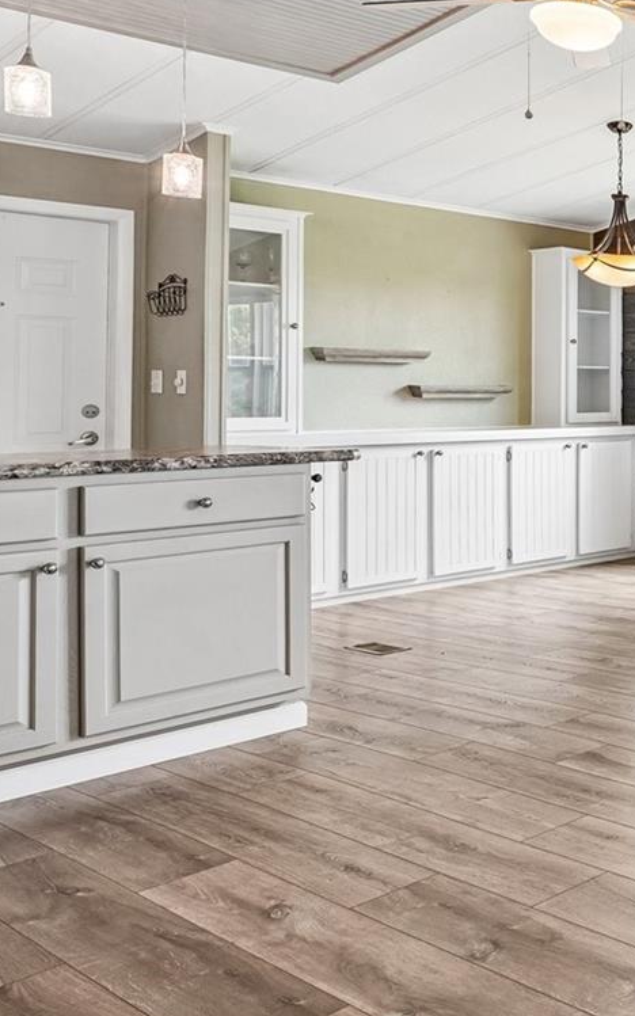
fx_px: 1025
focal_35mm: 37
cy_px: 383
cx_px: 1076
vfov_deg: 52.2
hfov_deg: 23.1
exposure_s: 1/15
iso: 400
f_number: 9
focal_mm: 17
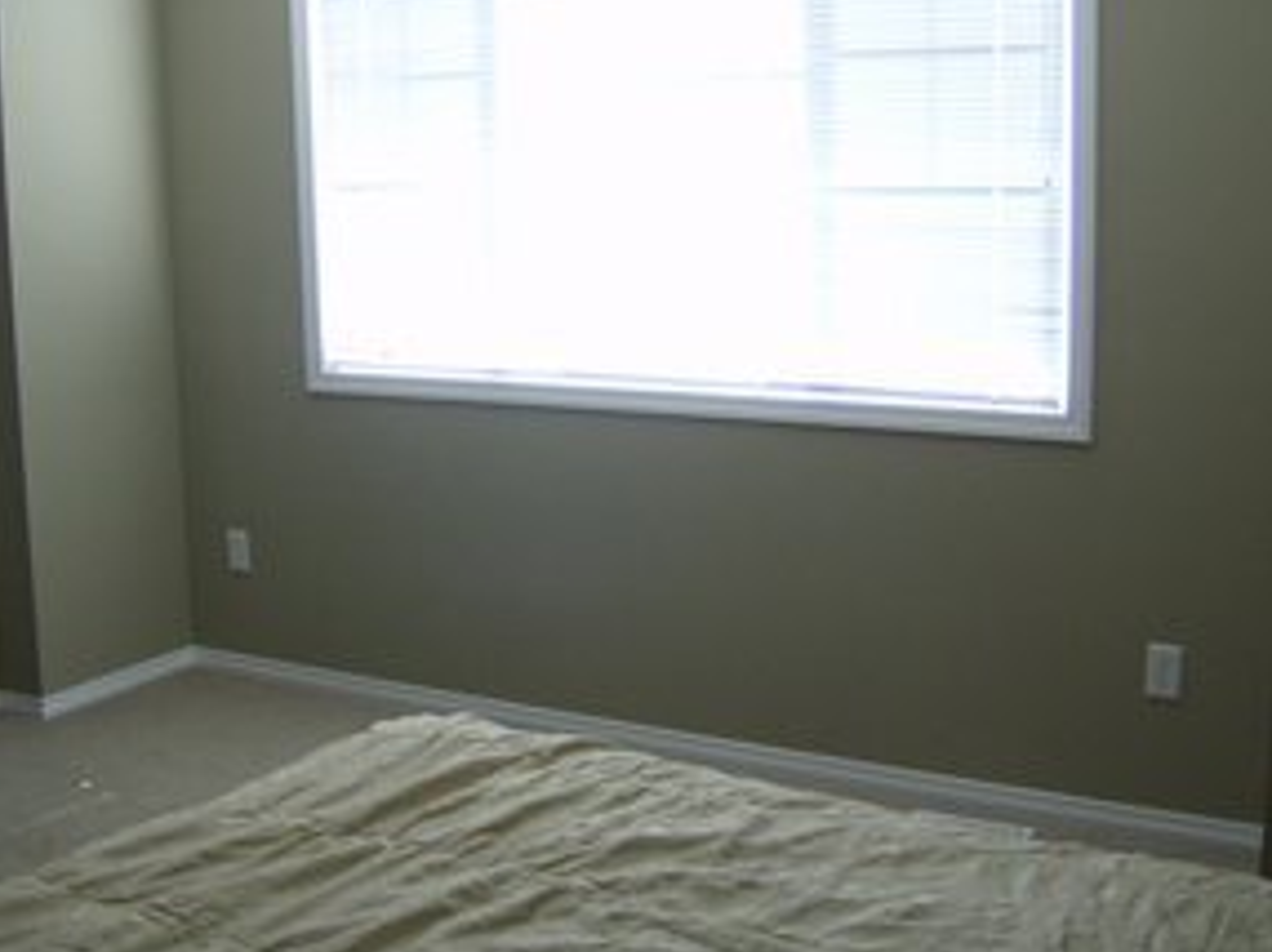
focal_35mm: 44
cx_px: 560
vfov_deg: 32.8
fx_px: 1615
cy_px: 483
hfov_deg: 42.9
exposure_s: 1/64
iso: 158
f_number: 2.8
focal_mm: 6
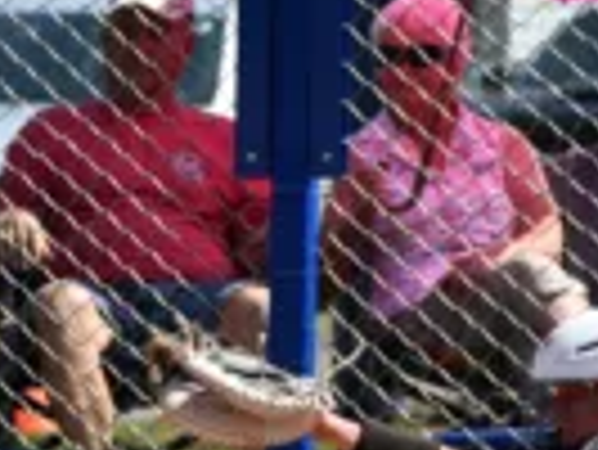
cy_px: 369
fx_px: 18605
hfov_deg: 1.8
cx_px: -270
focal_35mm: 1076
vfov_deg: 1.4
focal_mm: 220
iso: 160
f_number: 8
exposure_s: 1/500
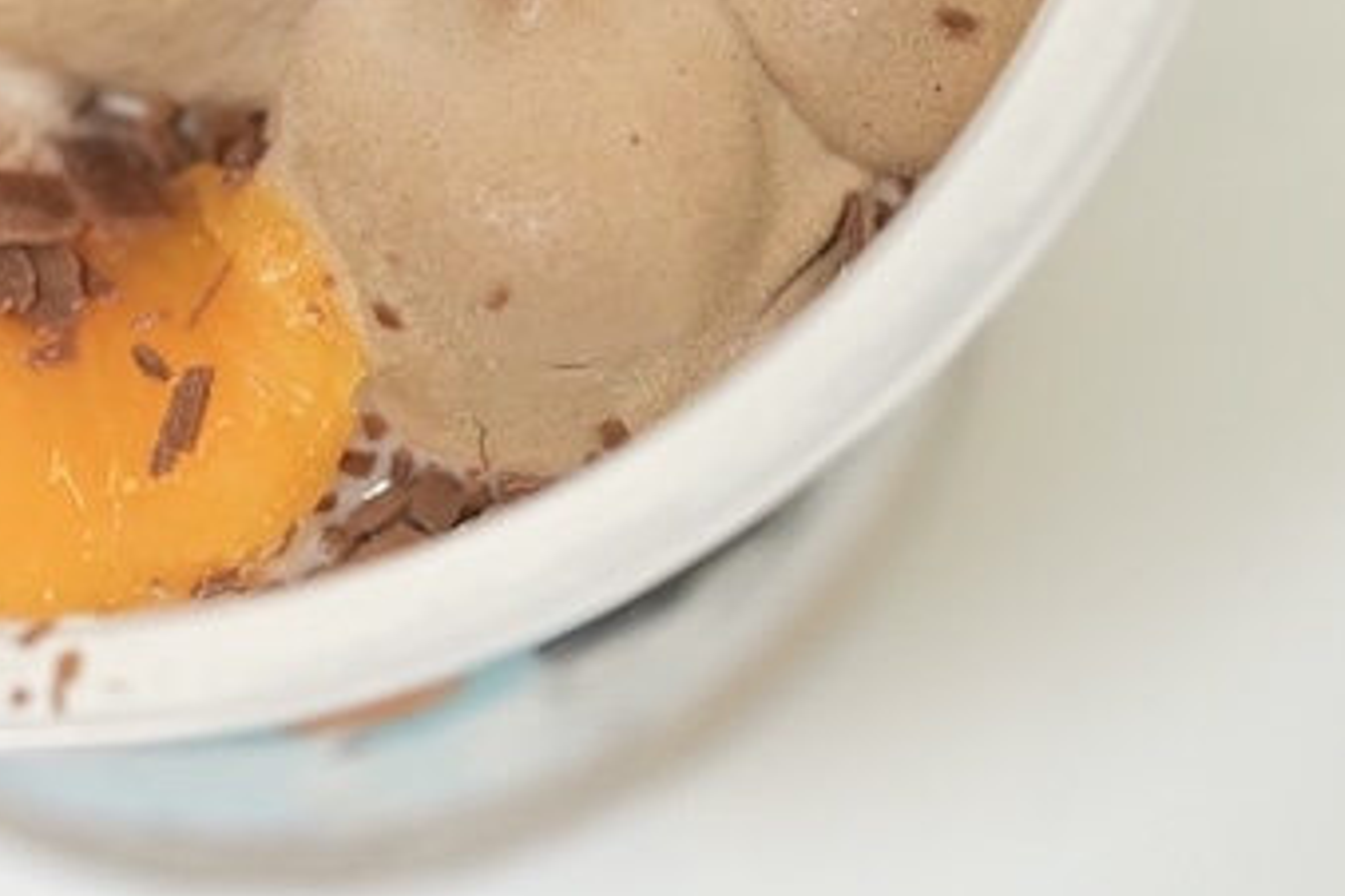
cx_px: 79
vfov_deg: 7.7
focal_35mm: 177
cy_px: -236
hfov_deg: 11.5
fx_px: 6612
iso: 6400
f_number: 4
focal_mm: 60
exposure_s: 1/250
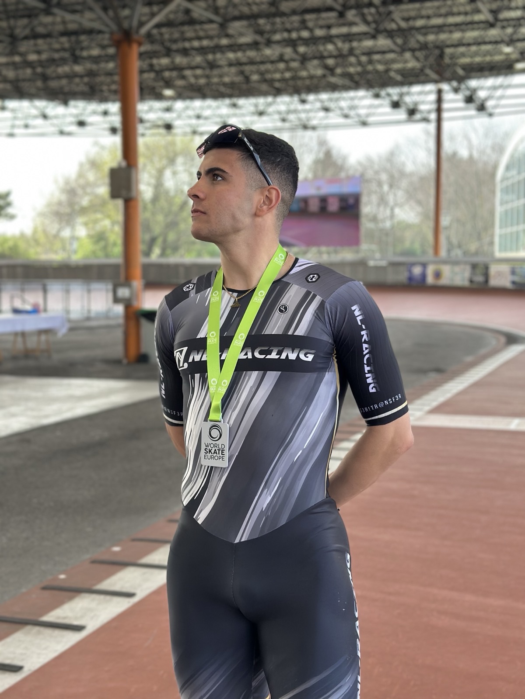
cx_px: 262
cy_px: 350
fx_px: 971
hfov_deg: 30.3
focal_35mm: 48
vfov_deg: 39.7
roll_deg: +0.3
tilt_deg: -4.7
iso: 80
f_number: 1.78
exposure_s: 1/431
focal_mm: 6.86
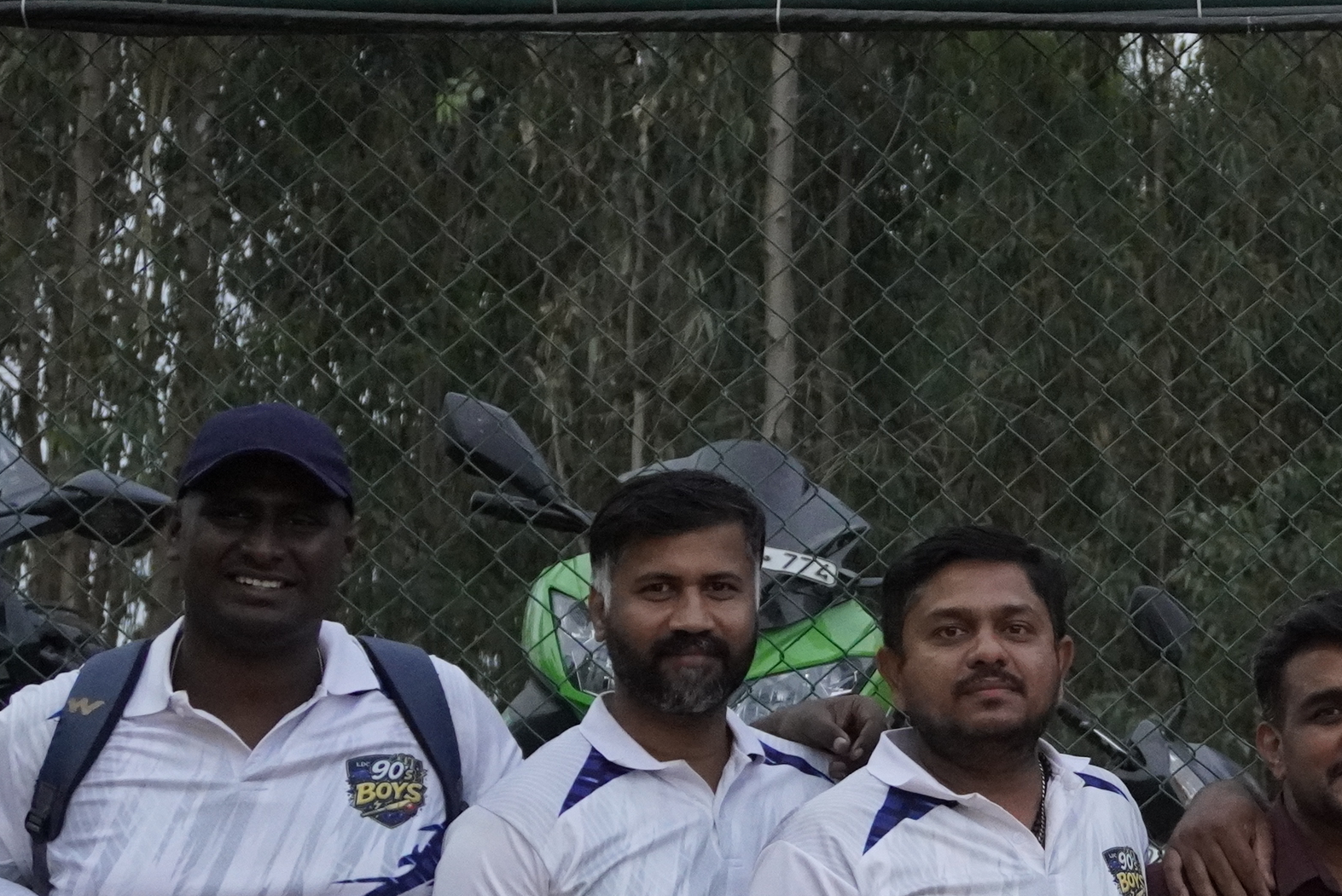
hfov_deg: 16.0
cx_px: 1391
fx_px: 4676
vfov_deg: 10.9
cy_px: 640
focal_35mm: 125
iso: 3200
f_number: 4.5
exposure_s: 1/1000
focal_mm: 31
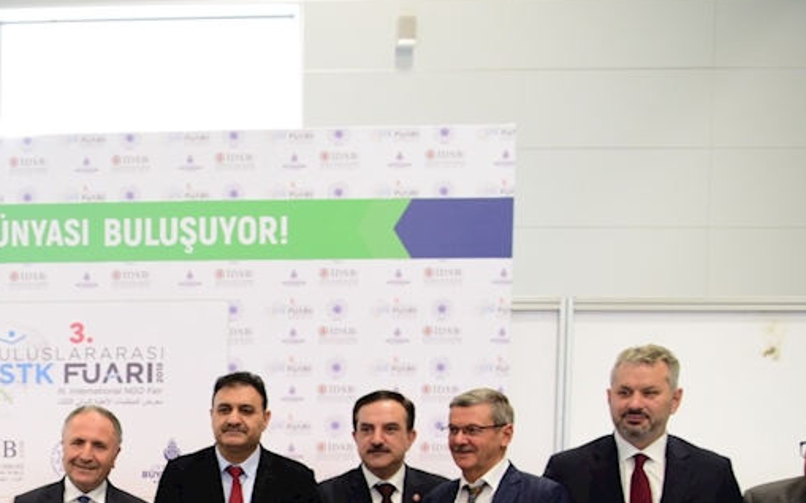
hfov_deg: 33.8
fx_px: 1186
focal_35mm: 54
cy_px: 584
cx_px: -29
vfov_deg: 22.3
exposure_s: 1/40
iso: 800
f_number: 4
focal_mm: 24
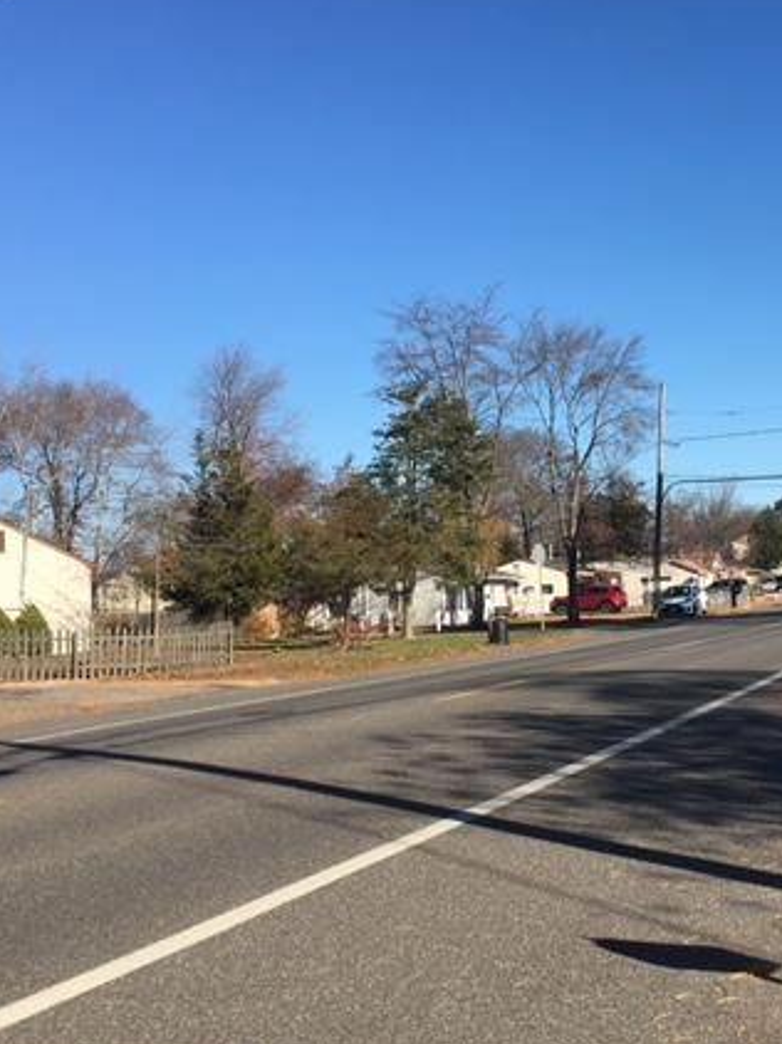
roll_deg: +4.7
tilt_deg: +3.6
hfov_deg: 31.9
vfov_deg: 43.0
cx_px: 629
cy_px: 522
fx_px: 1327
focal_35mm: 44
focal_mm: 4.15
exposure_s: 1/1425
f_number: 2.2
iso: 25
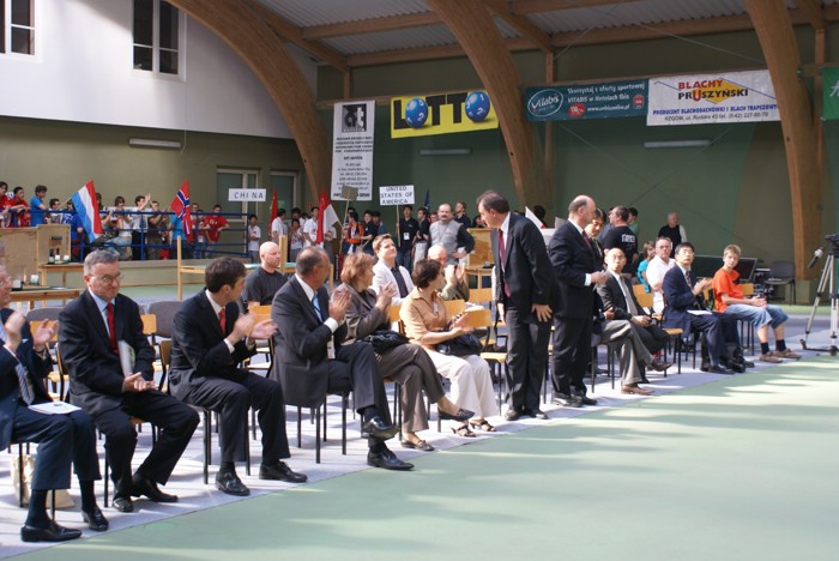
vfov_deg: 29.9
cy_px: 280
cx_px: 420
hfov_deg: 43.6
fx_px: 1050
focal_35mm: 45
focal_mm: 30
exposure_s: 1/25
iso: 200
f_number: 5.6
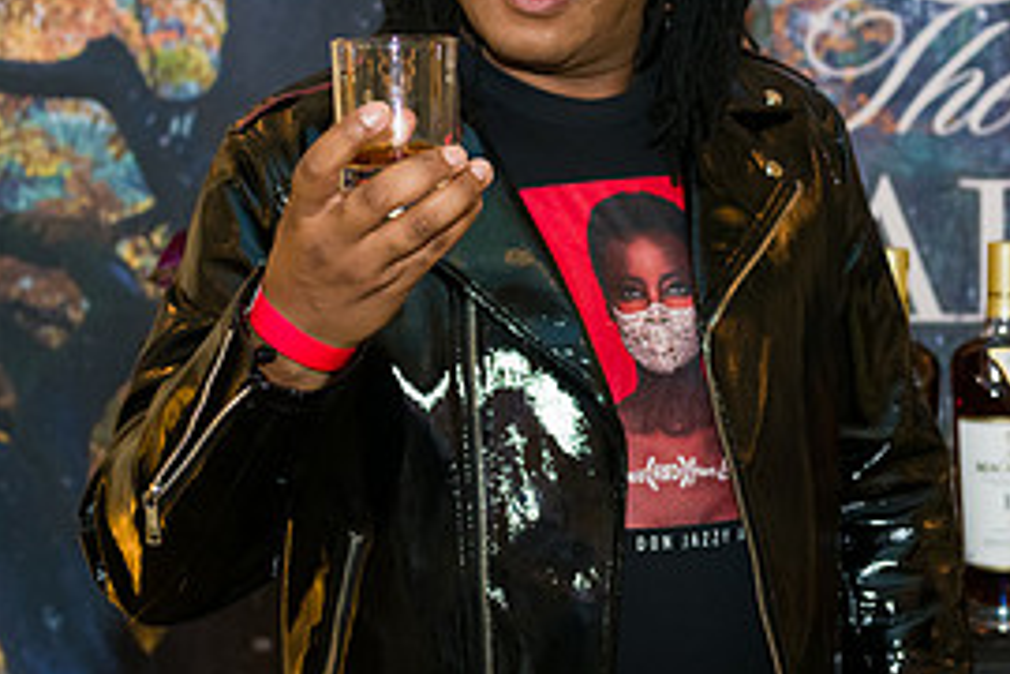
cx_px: 782
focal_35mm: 103
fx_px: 2889
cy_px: 159
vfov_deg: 13.2
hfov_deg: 19.7
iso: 1600
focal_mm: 48
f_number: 3.2
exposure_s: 1/125
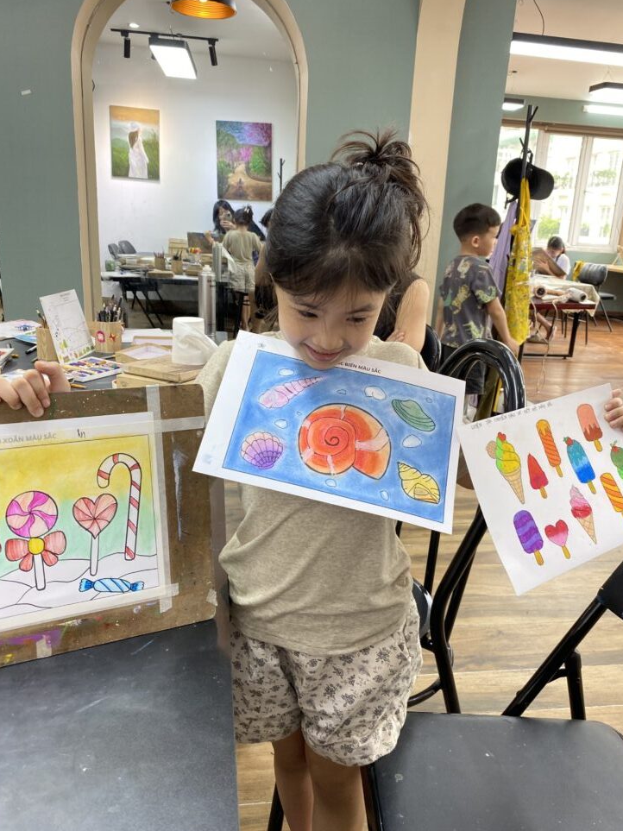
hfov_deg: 51.3
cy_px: 413
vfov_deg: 65.3
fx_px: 648
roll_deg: -4.4
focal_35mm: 27
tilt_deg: -16.0
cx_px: 319
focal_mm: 4.25
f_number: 1.8
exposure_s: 1/100
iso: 80
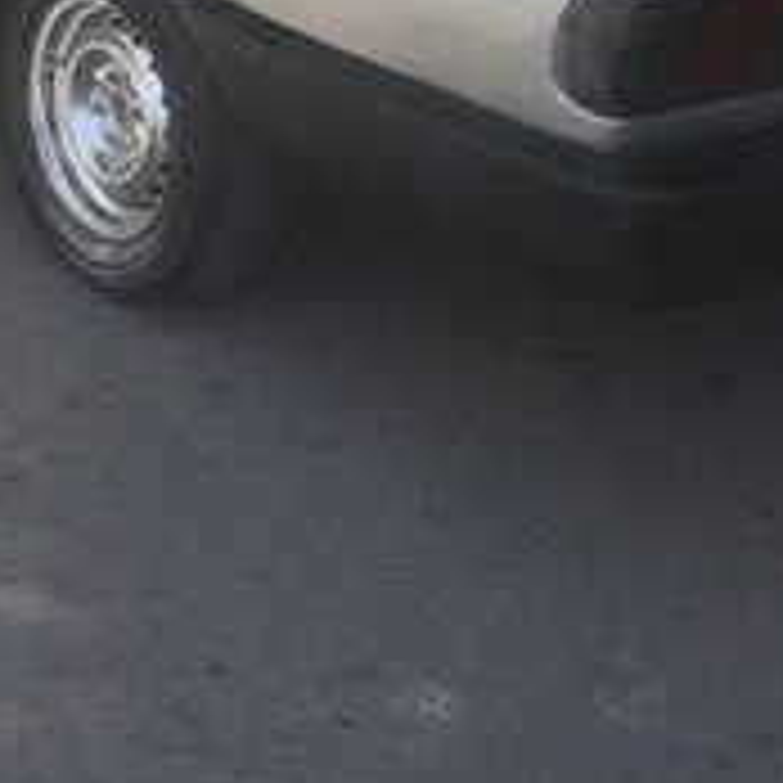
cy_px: -97
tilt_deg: -18.7
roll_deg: -1.9
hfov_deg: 17.8
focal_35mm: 97
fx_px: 2482
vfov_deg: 17.3
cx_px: 171
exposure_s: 1/520
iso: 32
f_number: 2.2
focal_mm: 4.15
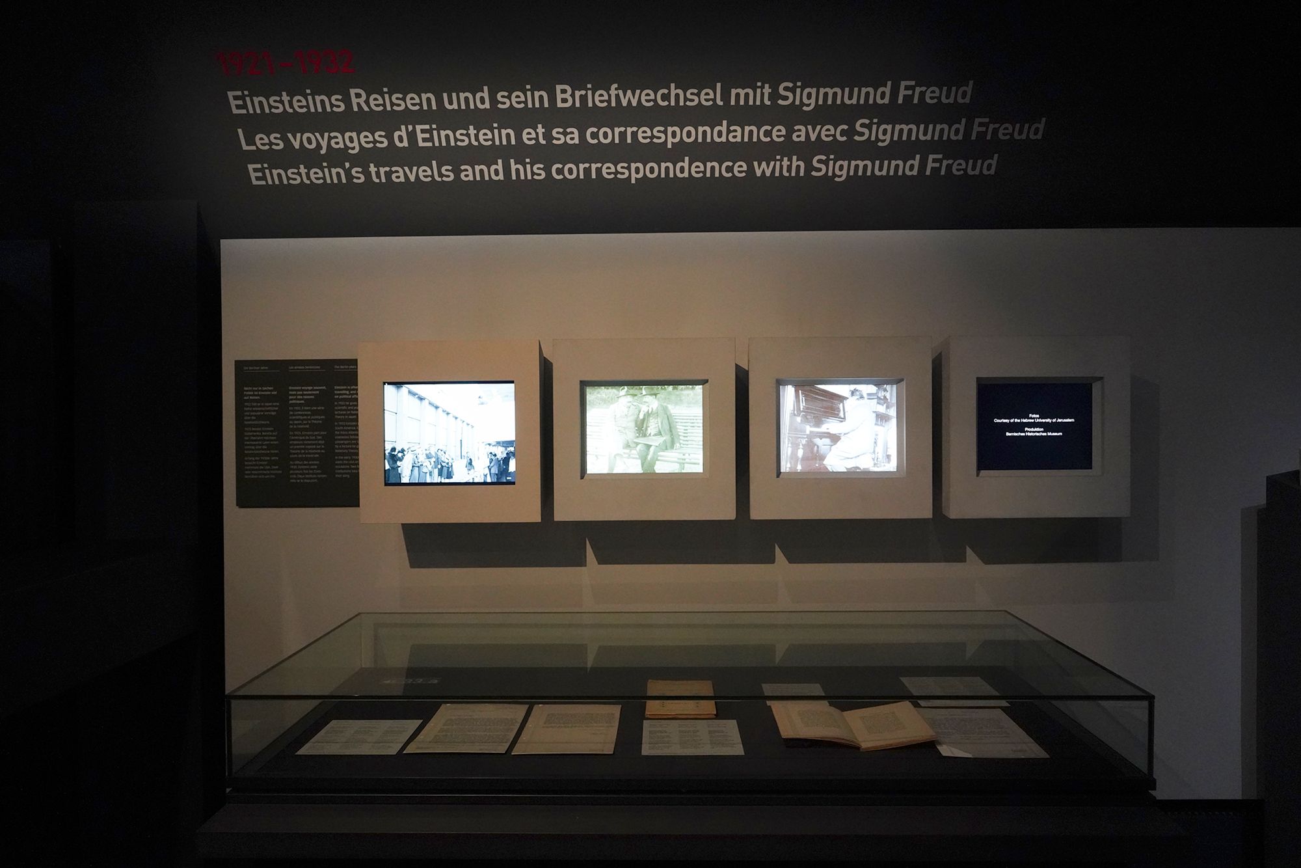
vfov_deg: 53.1
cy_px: 434
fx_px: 867
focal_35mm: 24
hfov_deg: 73.7
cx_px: 650
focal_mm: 24
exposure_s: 1/80
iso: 5000
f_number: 4
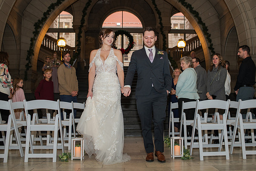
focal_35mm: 38
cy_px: 85
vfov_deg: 35.1
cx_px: 138
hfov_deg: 50.7
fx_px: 270
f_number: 3.5
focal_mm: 35
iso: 1000
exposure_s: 1/200
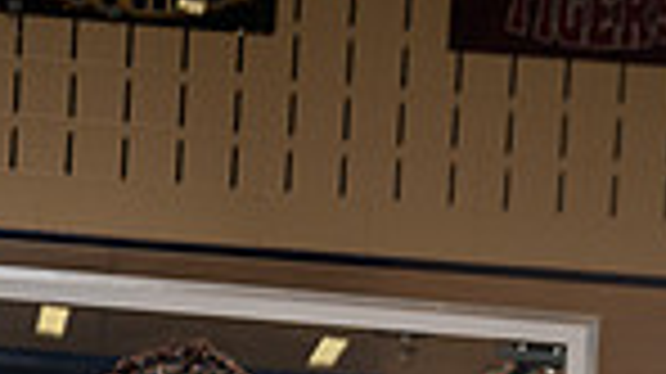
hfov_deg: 19.6
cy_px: 937
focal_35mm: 108
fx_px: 1906
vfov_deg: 9.7
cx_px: 140
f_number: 5.6
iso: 400
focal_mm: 34
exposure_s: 1/250
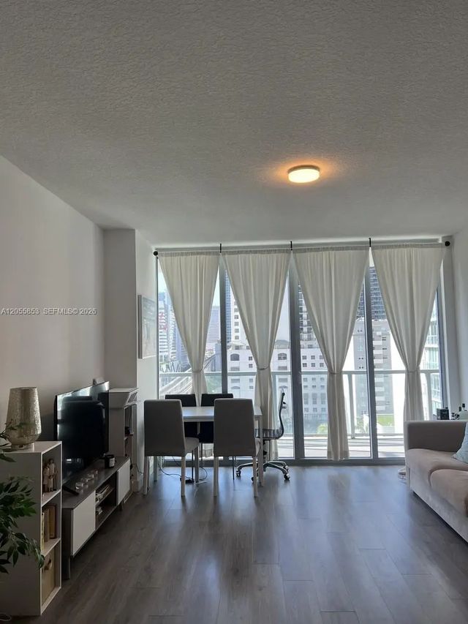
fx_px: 469
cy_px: 312
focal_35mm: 26
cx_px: 234
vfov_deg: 67.3
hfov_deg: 53.1
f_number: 1.5
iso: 40
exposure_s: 1/272
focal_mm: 5.7
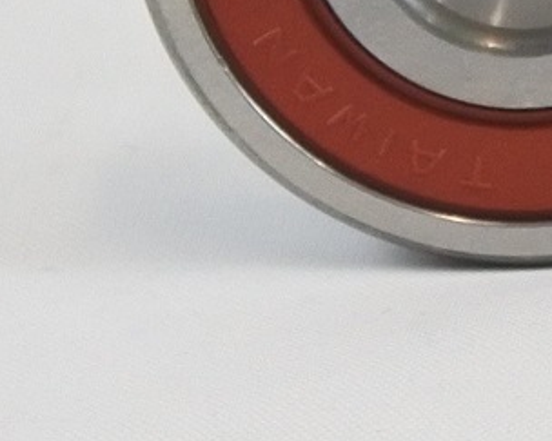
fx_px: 6043
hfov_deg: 5.0
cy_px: 5
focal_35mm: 370
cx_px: 1512
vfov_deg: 4.2
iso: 560
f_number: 5.3
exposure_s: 1/125
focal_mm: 24.4
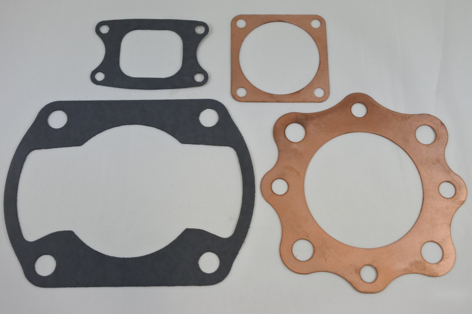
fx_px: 472
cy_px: 157
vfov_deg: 36.9
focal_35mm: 36
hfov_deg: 53.1
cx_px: 236
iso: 400
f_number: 4
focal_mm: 13.7
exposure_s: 1/250
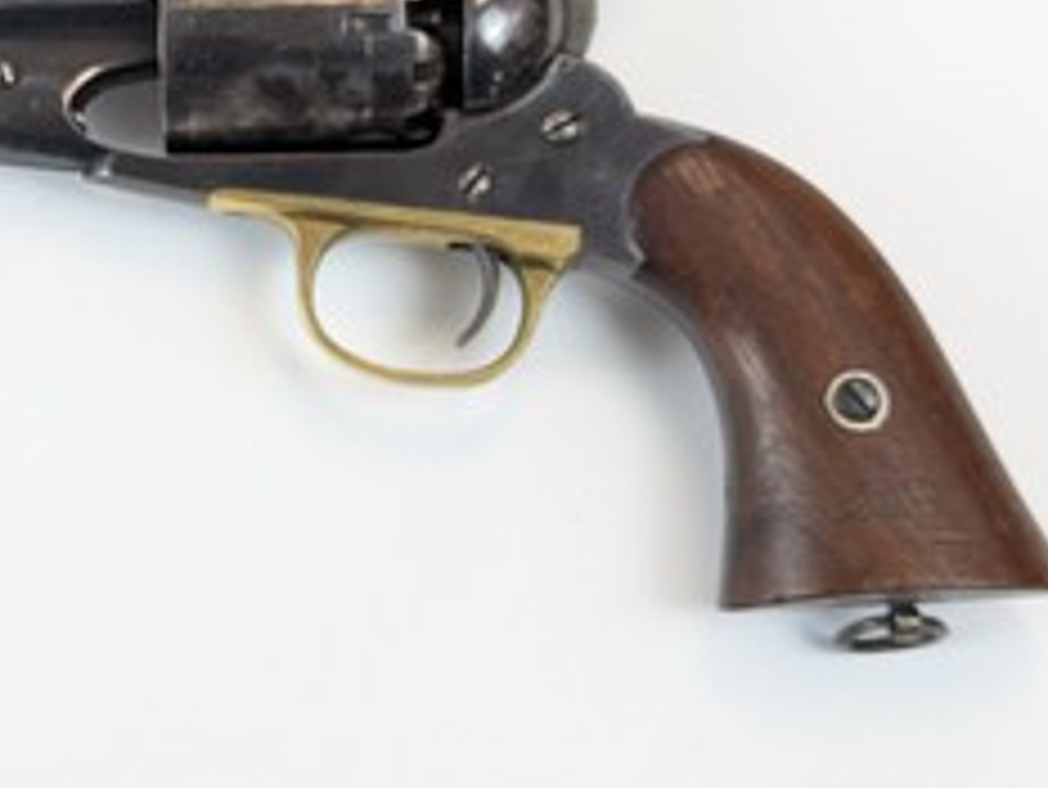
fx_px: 3120
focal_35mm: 103
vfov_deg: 14.4
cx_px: 9
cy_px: 252
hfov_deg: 18.6
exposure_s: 1/99.9
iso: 104
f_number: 1.85
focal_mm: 6.81
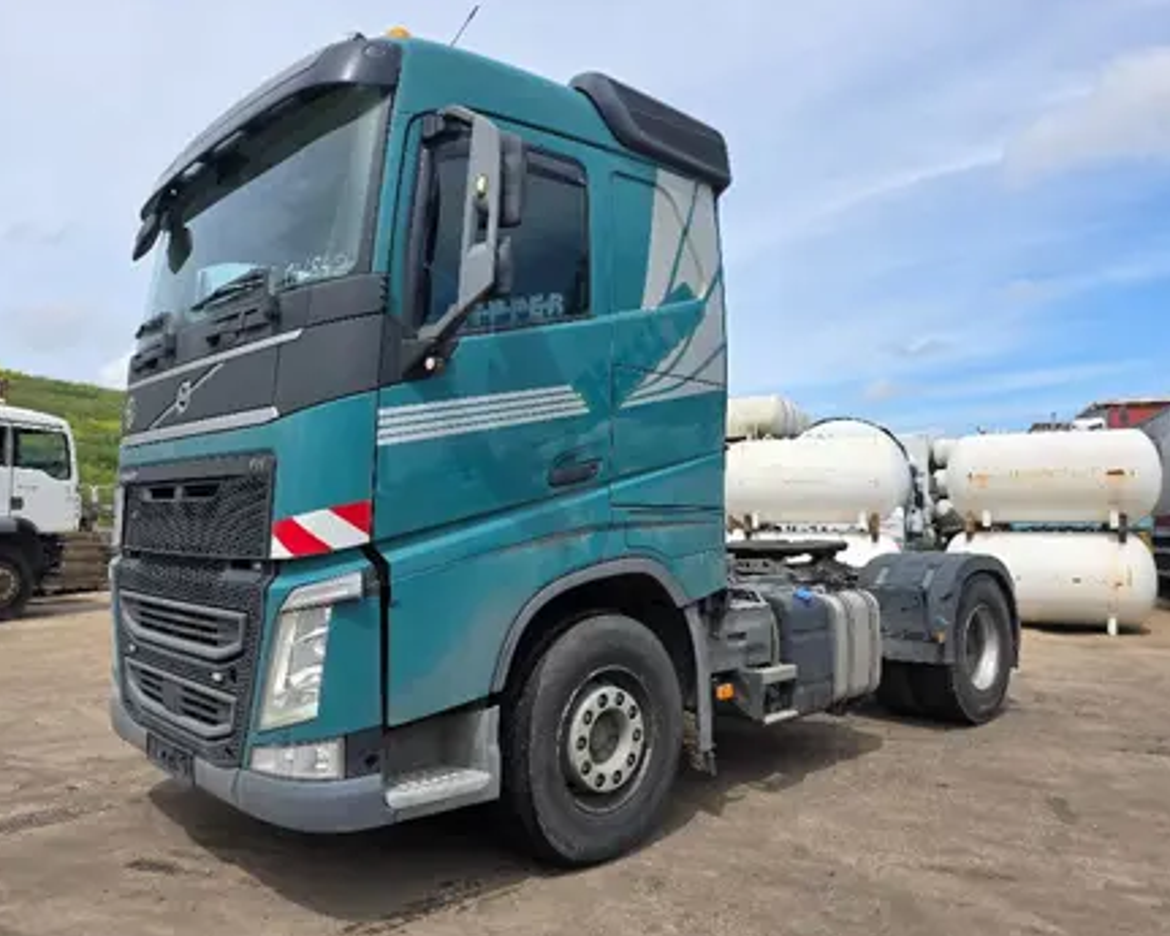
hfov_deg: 68.0
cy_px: 477
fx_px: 866
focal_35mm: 25
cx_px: 554
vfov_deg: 56.8
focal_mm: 6.3
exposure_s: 1/4766
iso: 80
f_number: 1.7
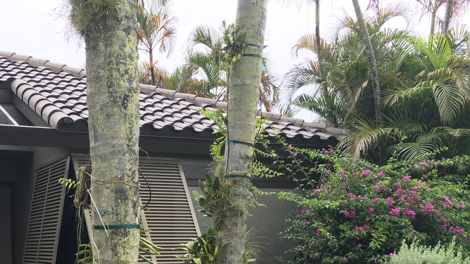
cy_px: 272
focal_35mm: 50
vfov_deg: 22.9
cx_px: 137
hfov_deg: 40.5
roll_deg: +0.5
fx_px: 623
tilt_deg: -1.3
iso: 32
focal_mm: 4.15
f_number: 2.2
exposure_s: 1/120
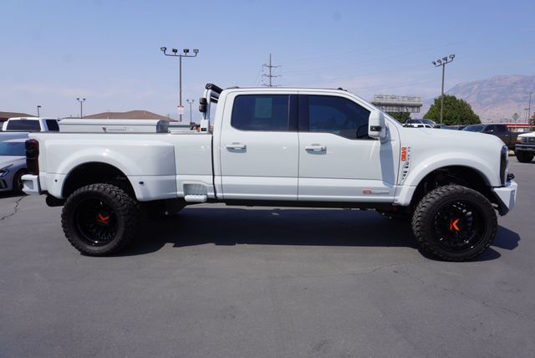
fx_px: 357
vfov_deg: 53.2
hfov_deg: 73.7
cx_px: 268
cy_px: 179
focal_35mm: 24
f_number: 10
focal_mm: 16
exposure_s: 1/200
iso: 100
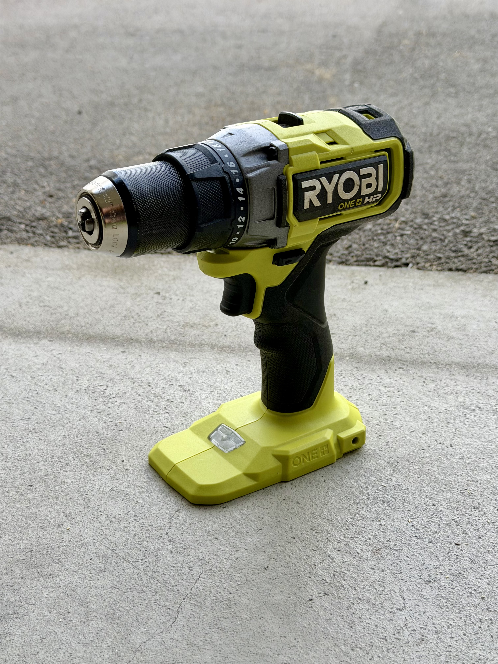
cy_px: 332
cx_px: 249
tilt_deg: -26.5
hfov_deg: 30.3
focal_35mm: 48
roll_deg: +0.3
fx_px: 921
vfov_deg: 39.7
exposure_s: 1/802
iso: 64
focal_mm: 6.76
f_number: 1.78
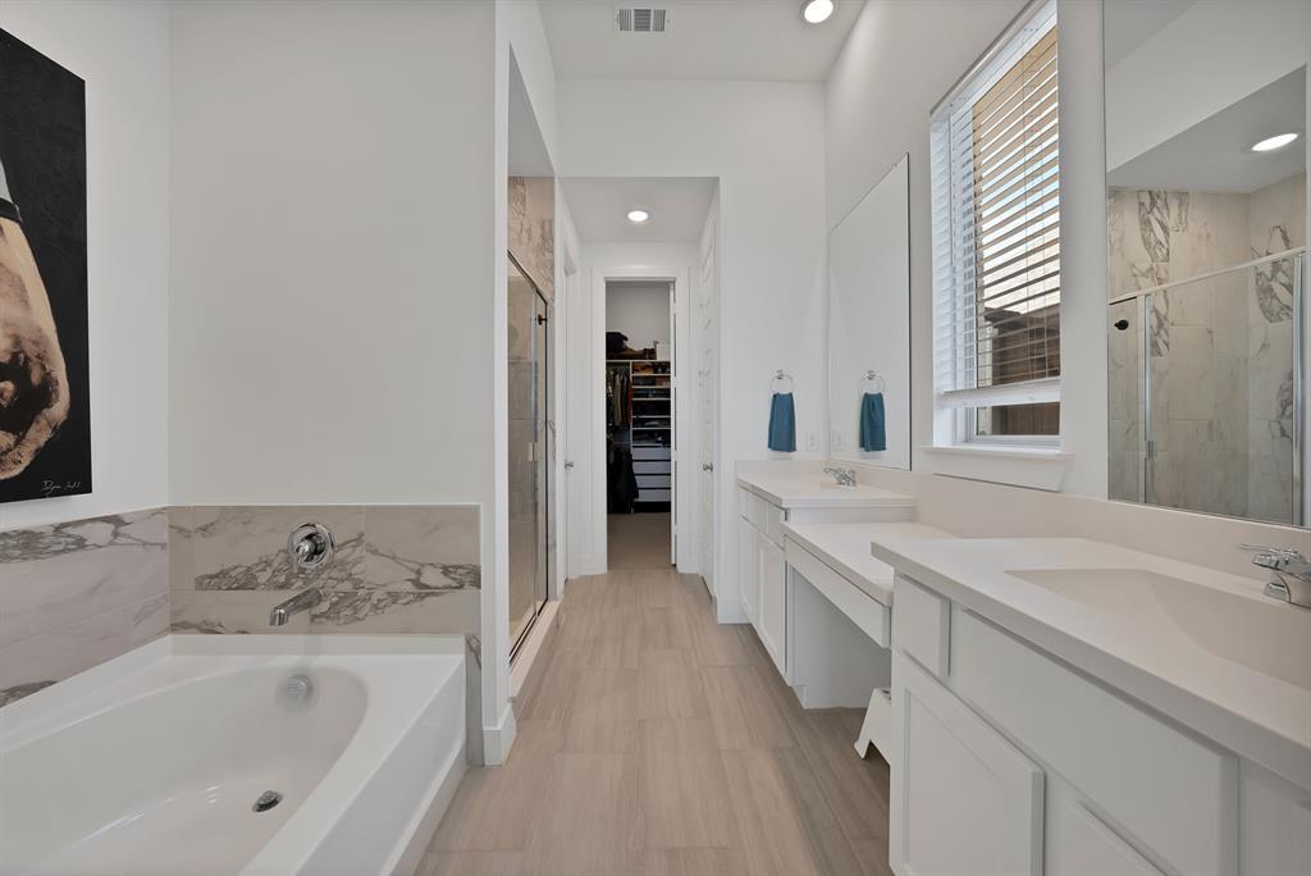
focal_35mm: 12
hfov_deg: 112.6
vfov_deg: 90.1
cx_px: 656
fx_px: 437
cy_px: 438
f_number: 9
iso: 640
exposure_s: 1/15
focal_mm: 12
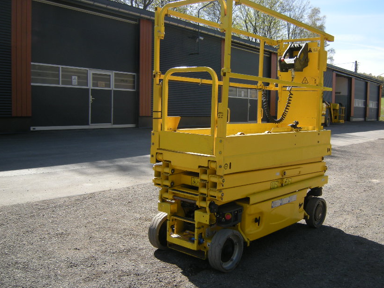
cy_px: 144
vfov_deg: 40.7
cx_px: 228
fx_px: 388
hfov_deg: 52.3
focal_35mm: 35
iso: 64
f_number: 5.6
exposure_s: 1/165
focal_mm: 4.7
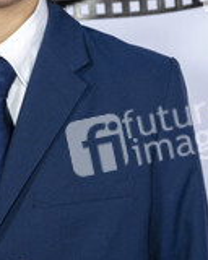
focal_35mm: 225
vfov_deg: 8.6
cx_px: 2
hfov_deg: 6.9
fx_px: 1731
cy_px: 57
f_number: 5.6
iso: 800
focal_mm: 96
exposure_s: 1/200
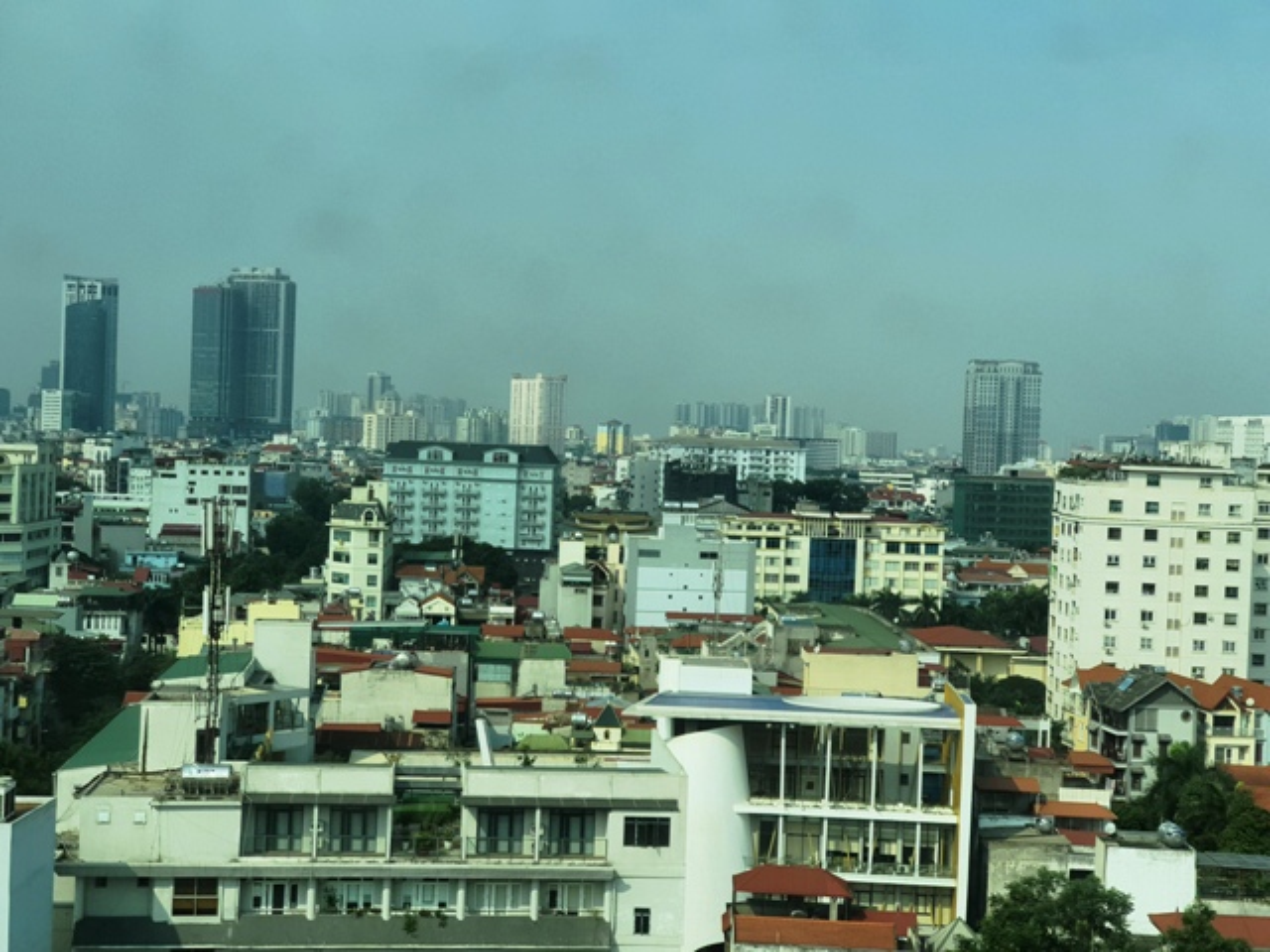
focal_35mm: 52
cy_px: 476
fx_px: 1908
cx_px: 635
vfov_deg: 28.0
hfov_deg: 36.8
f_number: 2.1
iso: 40
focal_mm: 6
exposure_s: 1/1100
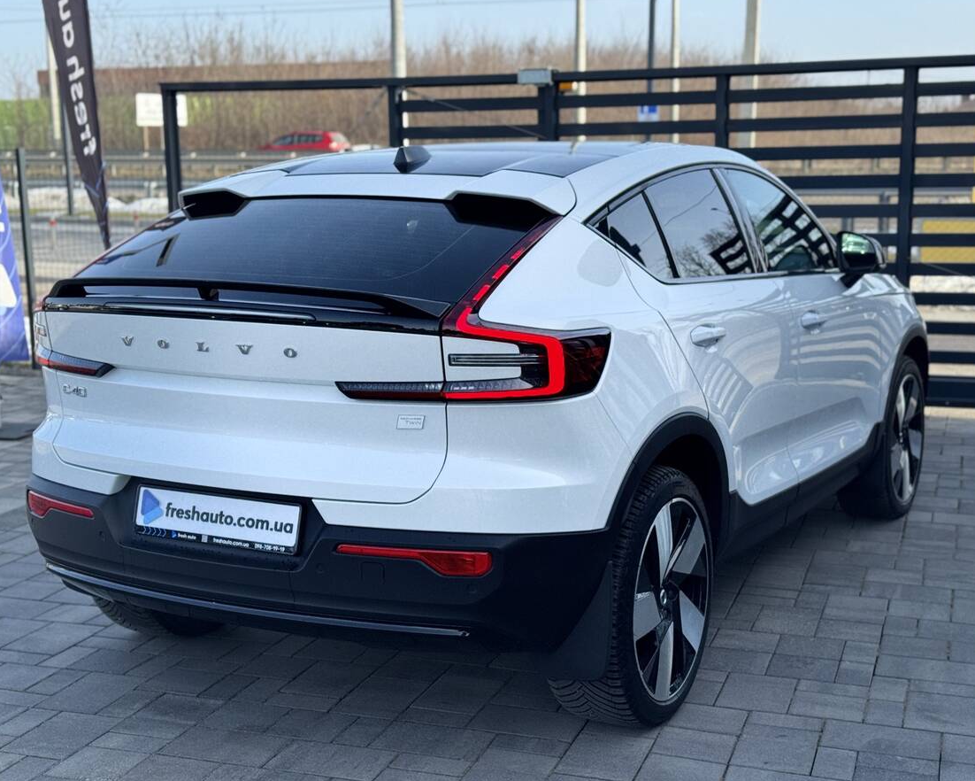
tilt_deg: -10.4
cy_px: 388
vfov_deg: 29.7
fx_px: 1472
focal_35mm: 51
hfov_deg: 36.6
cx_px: 471
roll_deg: +1.1
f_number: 1.78
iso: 64
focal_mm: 6.76
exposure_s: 1/1770
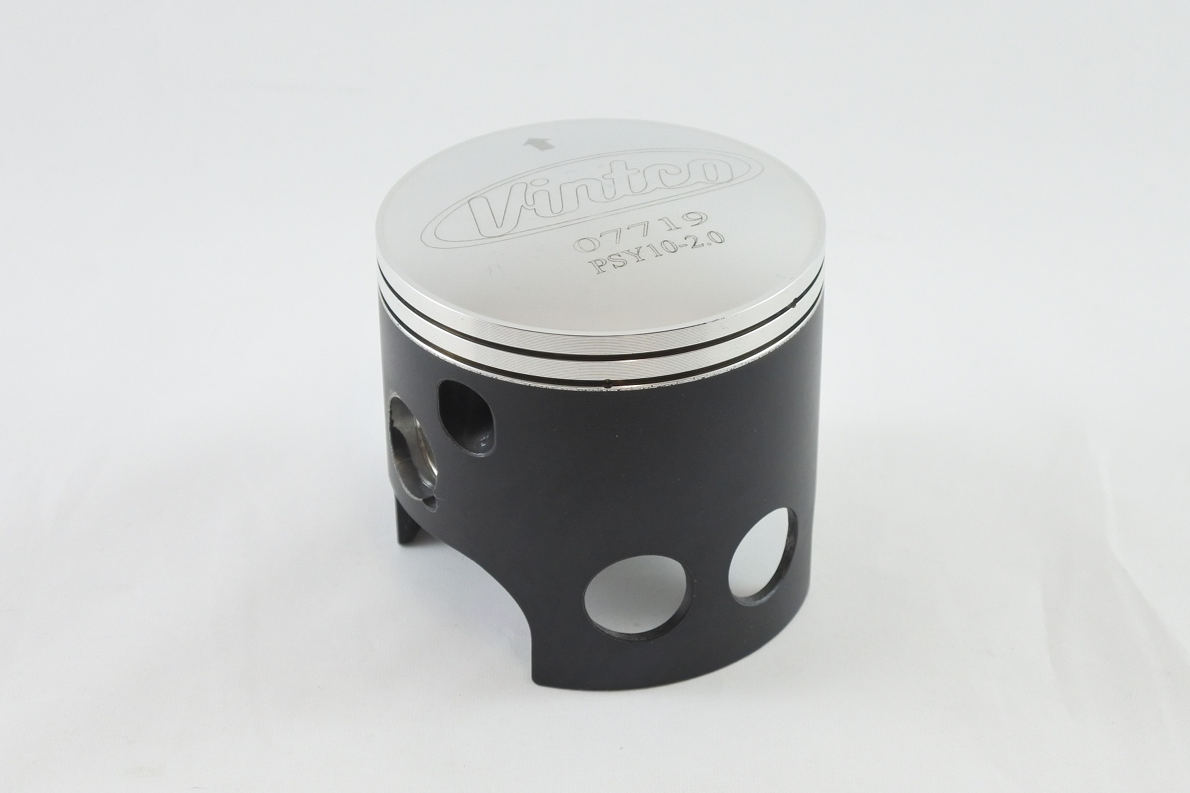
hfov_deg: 38.2
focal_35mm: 52
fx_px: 1718
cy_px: 396
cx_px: 595
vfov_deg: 26.0
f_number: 4.5
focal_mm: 19.3
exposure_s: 1/125
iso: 500
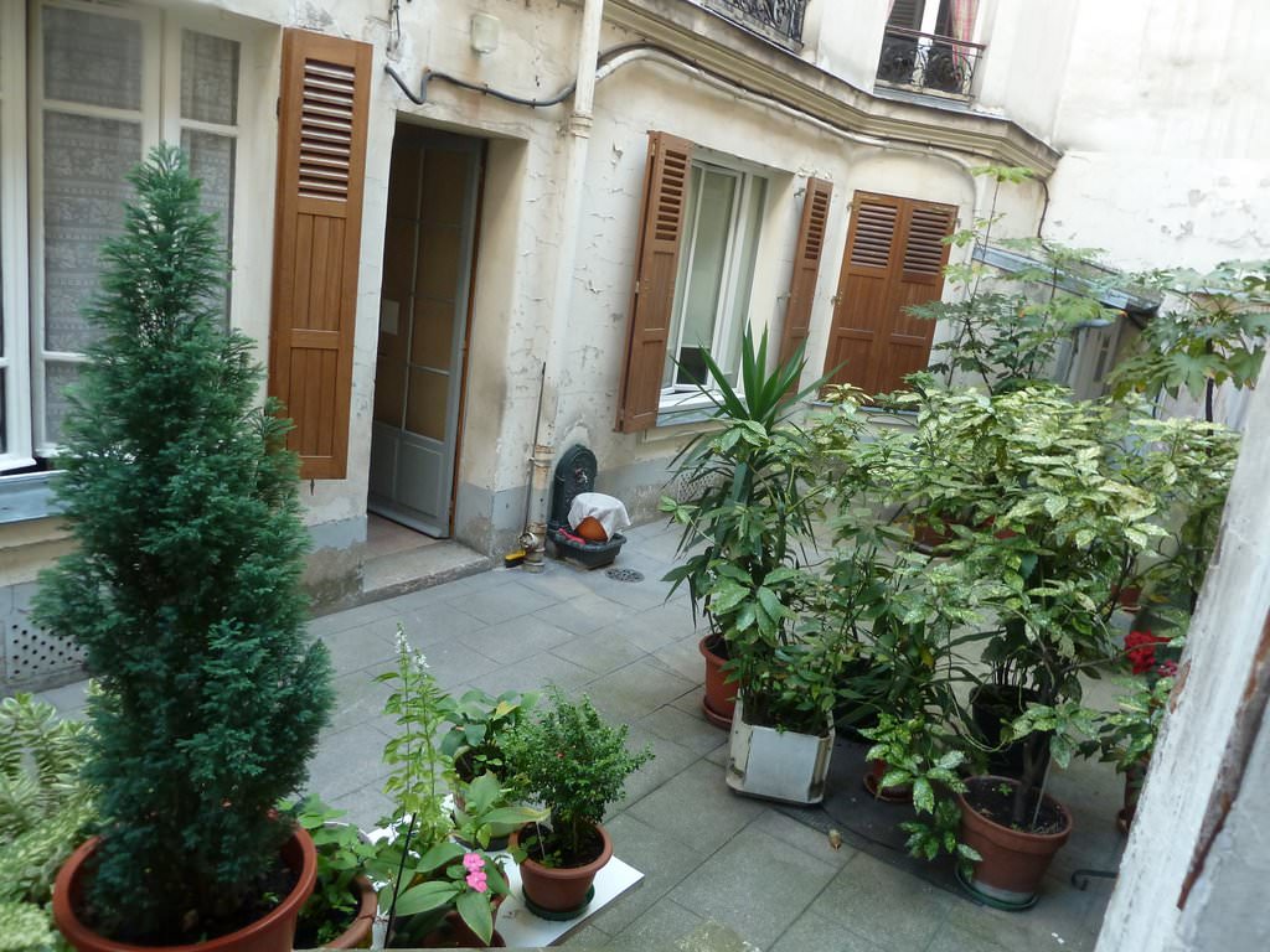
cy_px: 476
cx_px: 635
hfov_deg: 69.4
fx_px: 917
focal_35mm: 25
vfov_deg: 54.9
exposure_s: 1/30
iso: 250
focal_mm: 4.1
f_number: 3.3
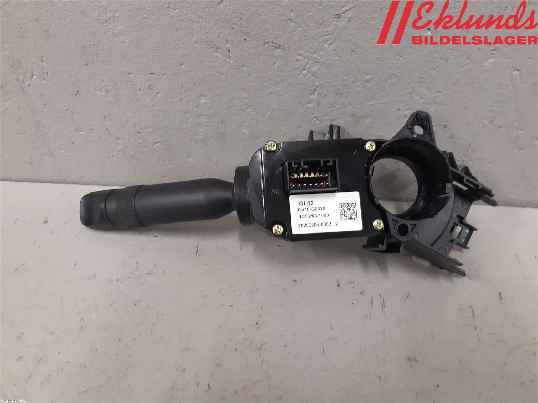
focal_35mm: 26
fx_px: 404
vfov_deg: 53.1
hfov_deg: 67.3
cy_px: 202
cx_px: 269
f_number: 1.7
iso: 200
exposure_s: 1/50
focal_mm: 3.93
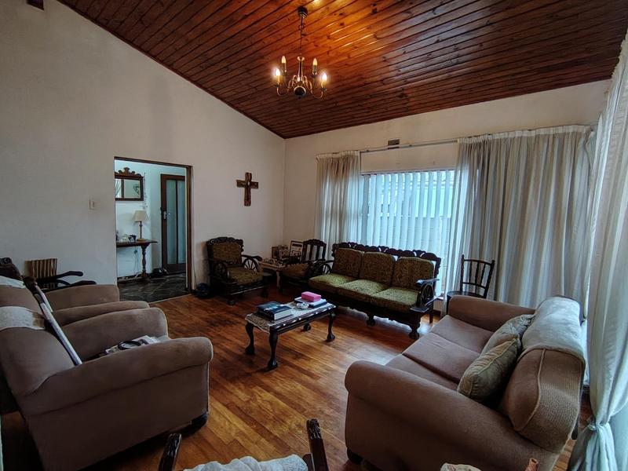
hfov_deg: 91.0
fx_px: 308
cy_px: 236
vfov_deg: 74.7
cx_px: 314
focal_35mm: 17
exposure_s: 1/20
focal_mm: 1.42
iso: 359
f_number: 2.2
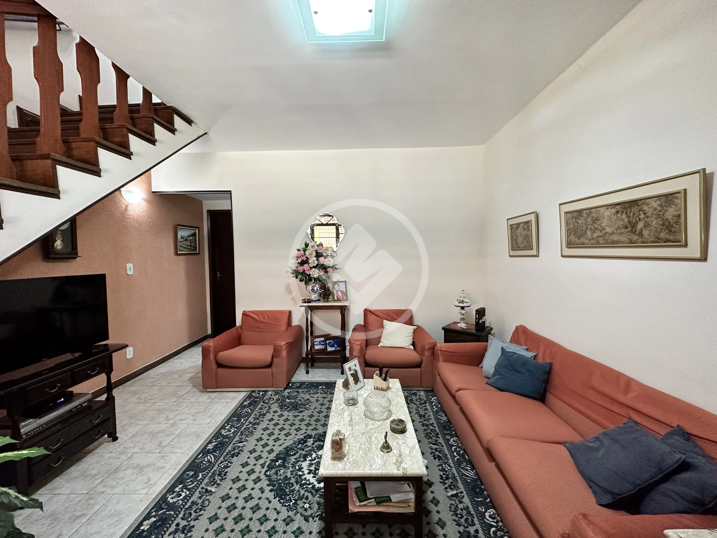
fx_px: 290
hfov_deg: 102.1
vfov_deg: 85.7
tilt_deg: -3.1
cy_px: 269
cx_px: 358
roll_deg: +0.4
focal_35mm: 14
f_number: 2.2
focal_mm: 2.22
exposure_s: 1/60
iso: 320
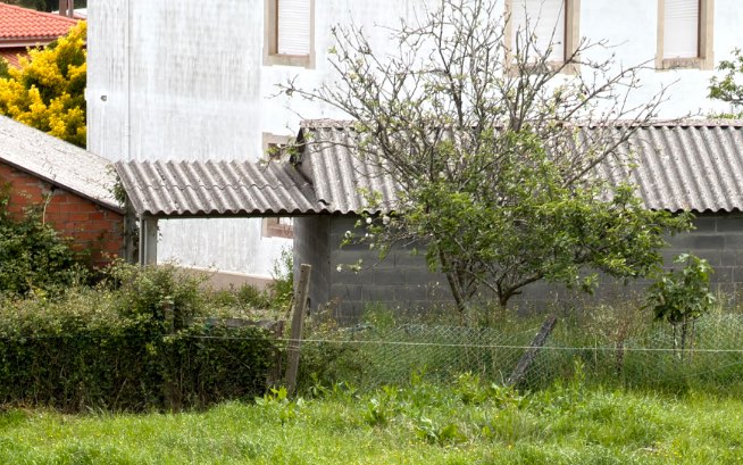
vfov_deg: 5.4
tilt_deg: -9.4
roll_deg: +0.6
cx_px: 61
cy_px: 567
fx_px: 4921
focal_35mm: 243
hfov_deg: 8.6
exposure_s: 1/520
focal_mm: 16.89
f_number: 2.8
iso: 50
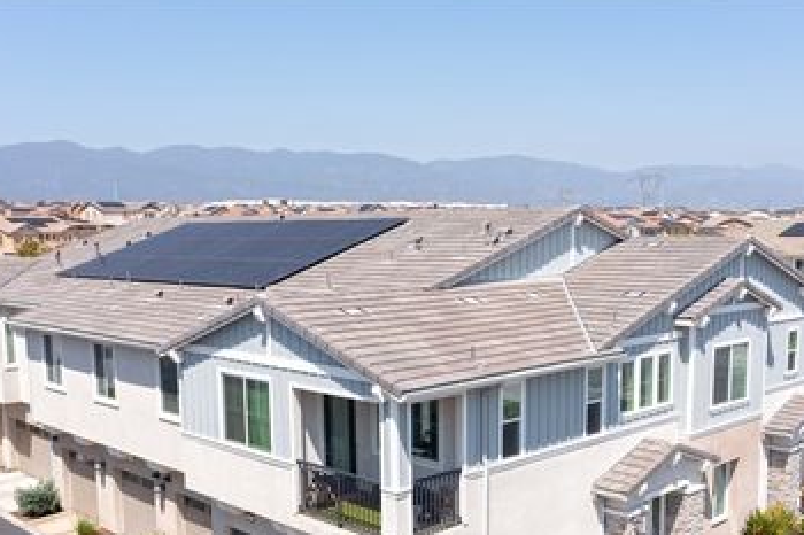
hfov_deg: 48.4
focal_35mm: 40
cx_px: 439
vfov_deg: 32.9
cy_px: 378
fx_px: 893
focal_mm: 10.26
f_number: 5
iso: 100
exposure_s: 1/400
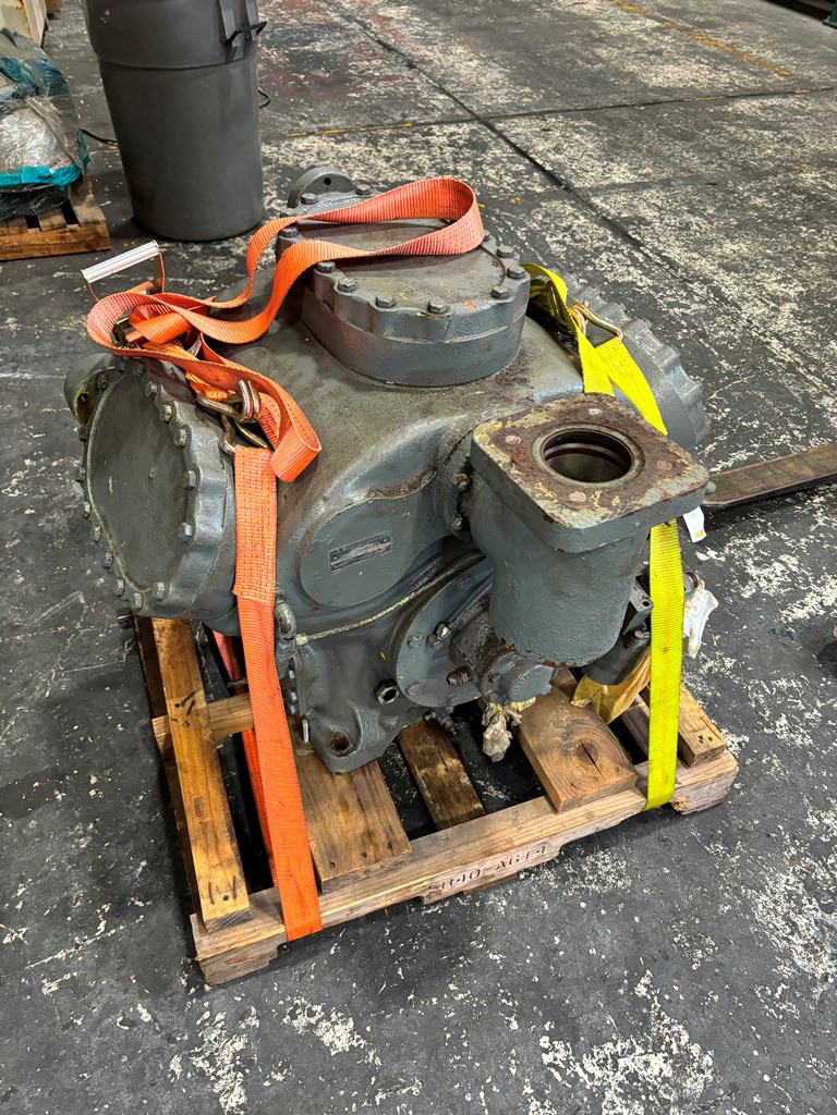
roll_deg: +1.6
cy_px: 558
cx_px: 418
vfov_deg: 67.3
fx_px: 838
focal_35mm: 26
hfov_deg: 53.1
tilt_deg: -44.2
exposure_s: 1/60
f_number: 1.6
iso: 320
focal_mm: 5.96
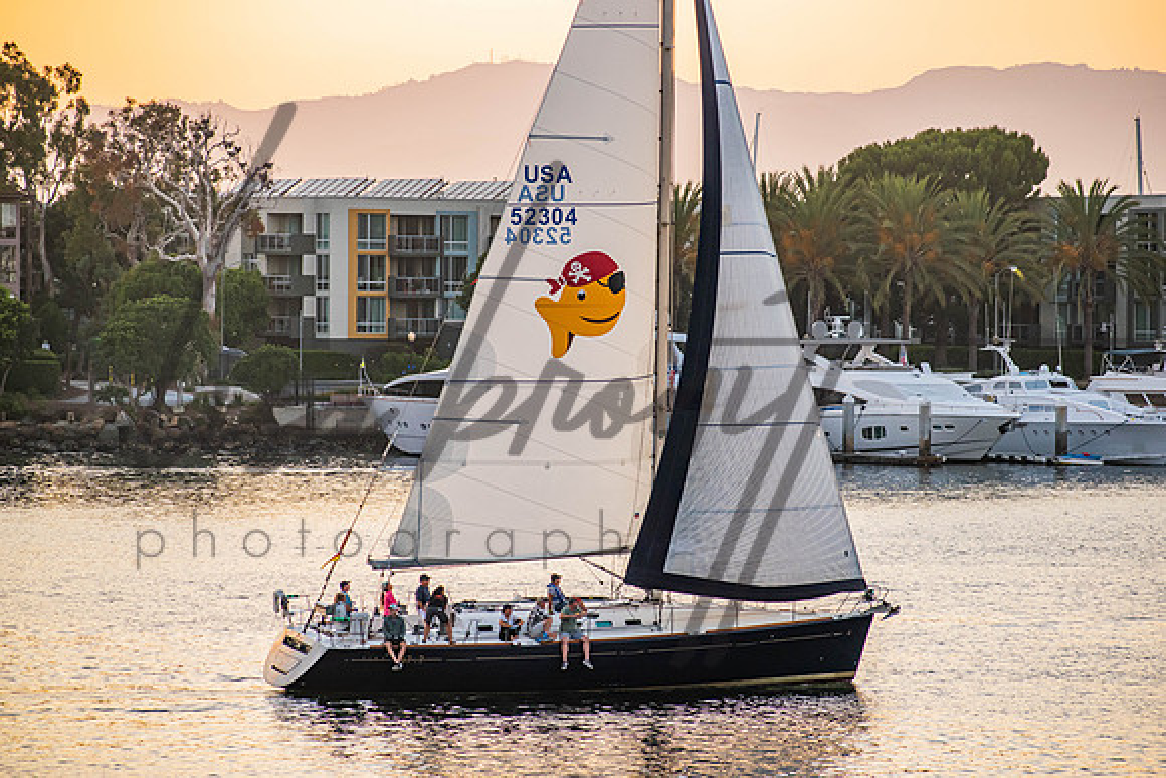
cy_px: 389
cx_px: 583
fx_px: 6317
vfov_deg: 7.0
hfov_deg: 10.5
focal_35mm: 195
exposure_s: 1/250
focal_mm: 130
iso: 800
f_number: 6.3
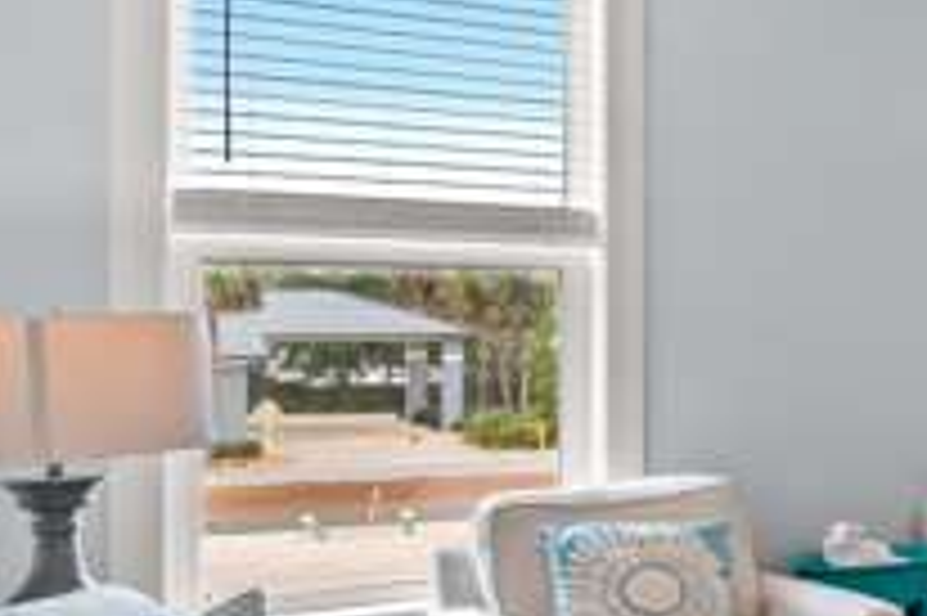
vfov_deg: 24.1
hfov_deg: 25.5
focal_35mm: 56
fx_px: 1441
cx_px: 1436
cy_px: 342
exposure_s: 1/1.67
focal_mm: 10
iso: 800
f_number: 8
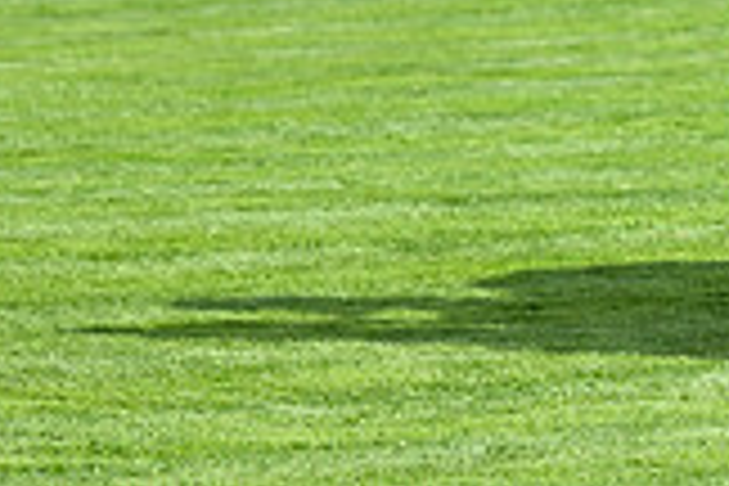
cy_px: -380
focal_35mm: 625
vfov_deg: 2.2
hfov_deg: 3.3
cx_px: 1274
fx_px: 12655
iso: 400
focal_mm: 175
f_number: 5.6
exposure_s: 1/1250
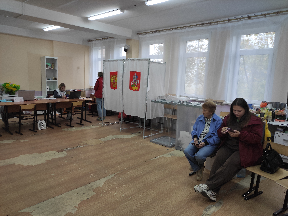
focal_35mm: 25
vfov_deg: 54.9
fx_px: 208
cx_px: 144
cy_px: 108
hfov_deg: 69.4
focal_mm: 5.43
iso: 133
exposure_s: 1/50
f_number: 1.89
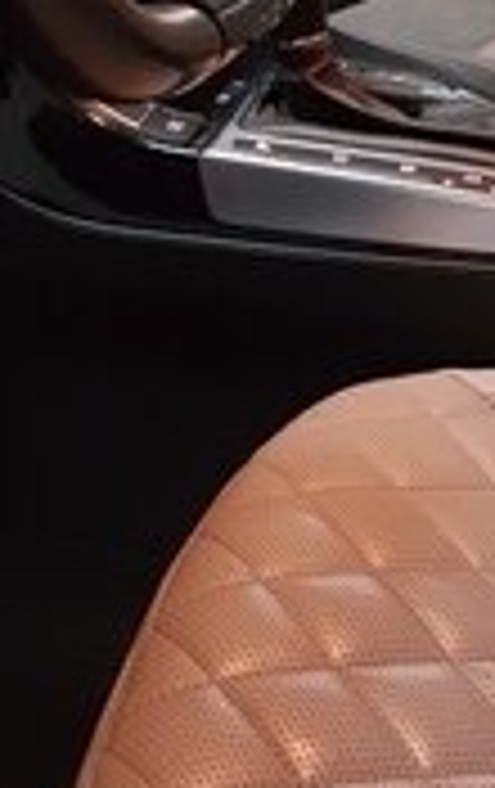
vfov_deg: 24.1
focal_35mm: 78
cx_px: -279
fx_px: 1677
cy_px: -153
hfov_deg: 15.3
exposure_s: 1/10
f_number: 1.7
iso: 400
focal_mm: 4.2
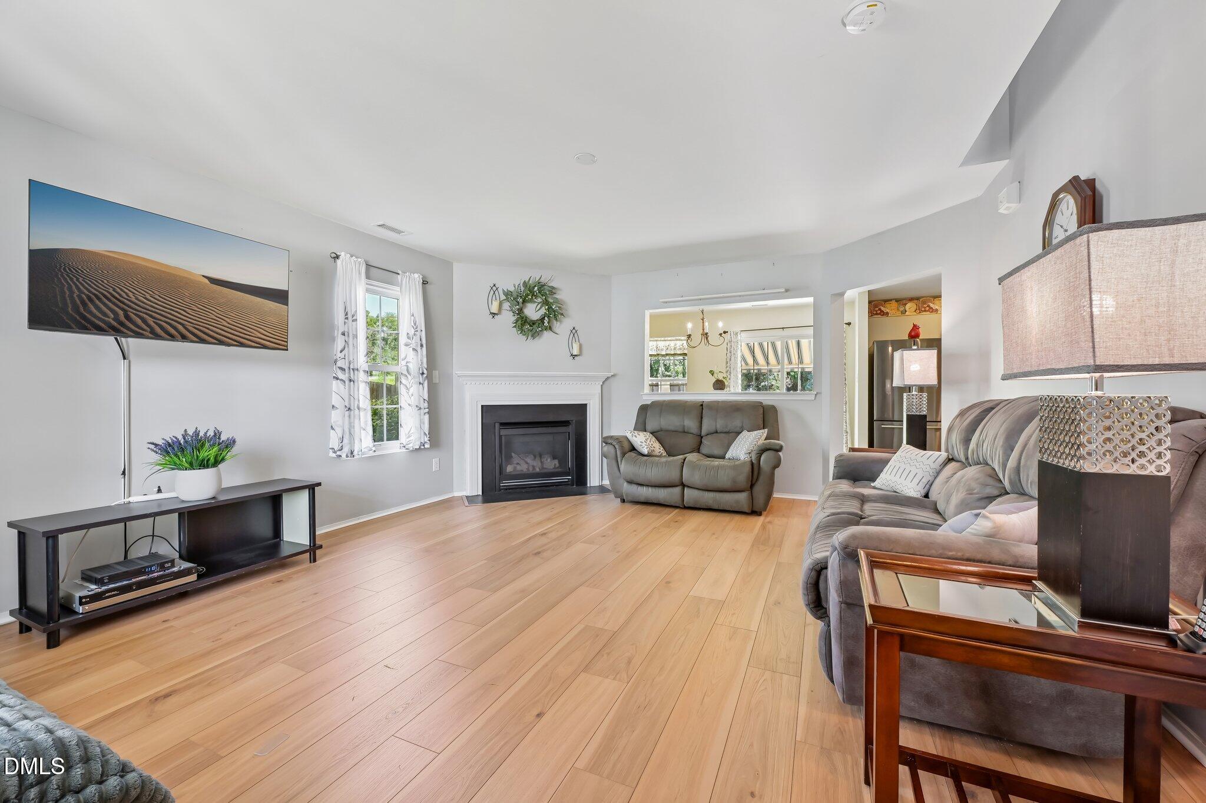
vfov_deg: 81.2
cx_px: 603
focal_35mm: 14
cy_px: 402
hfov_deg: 104.3
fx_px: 469
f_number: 8
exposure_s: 1/15
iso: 400
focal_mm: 14
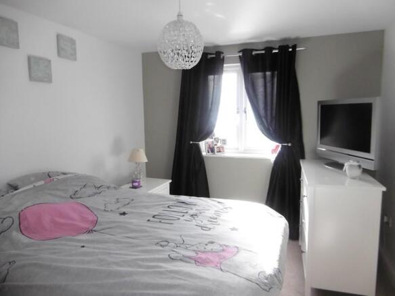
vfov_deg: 56.8
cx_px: 198
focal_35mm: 24
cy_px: 148
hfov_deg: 71.6
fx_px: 274
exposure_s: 1/60
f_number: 3.1
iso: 250
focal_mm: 4.3
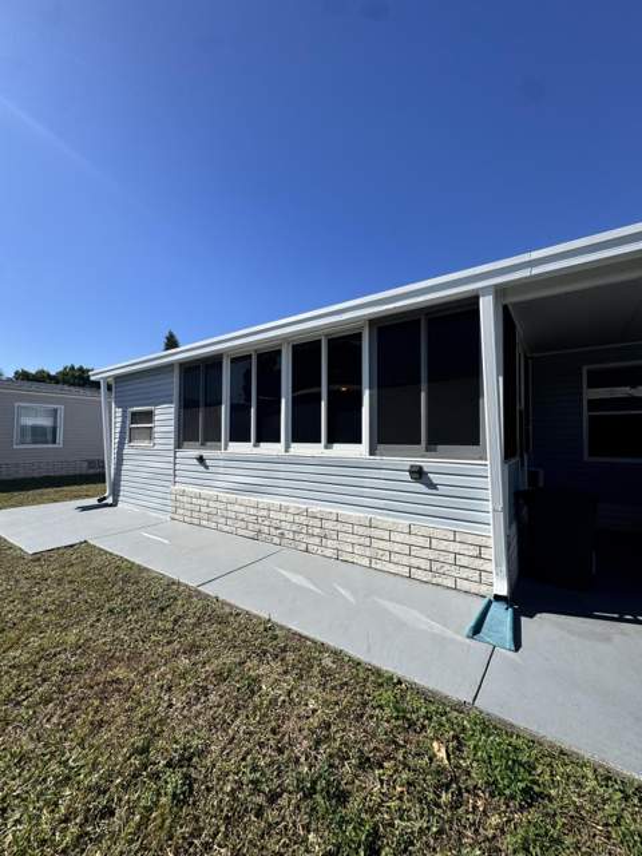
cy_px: 428
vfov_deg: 102.1
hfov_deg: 85.7
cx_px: 321
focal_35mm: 14
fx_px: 346
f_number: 2.2
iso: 50
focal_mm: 2.22
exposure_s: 1/2770
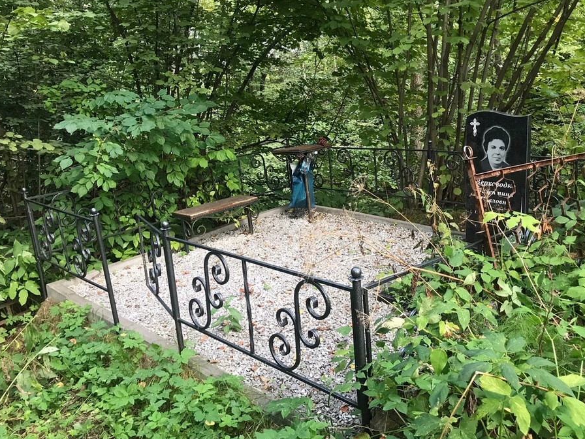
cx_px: 317
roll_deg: +3.0
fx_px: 541
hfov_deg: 56.7
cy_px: 203
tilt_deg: -14.0
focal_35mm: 32
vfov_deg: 44.1
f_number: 1.8
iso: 25
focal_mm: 3.99
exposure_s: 1/33
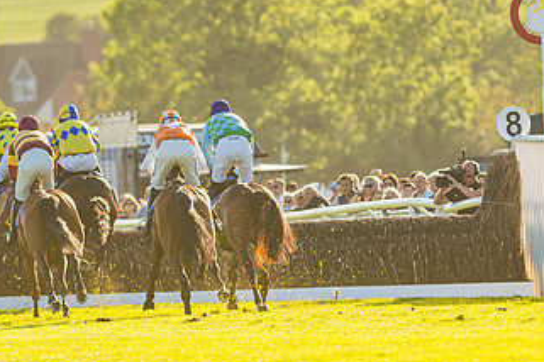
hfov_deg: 2.5
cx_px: 103
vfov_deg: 1.7
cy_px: 226
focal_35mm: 813
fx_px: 12284
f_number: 5
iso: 400
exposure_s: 1/800
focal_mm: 300
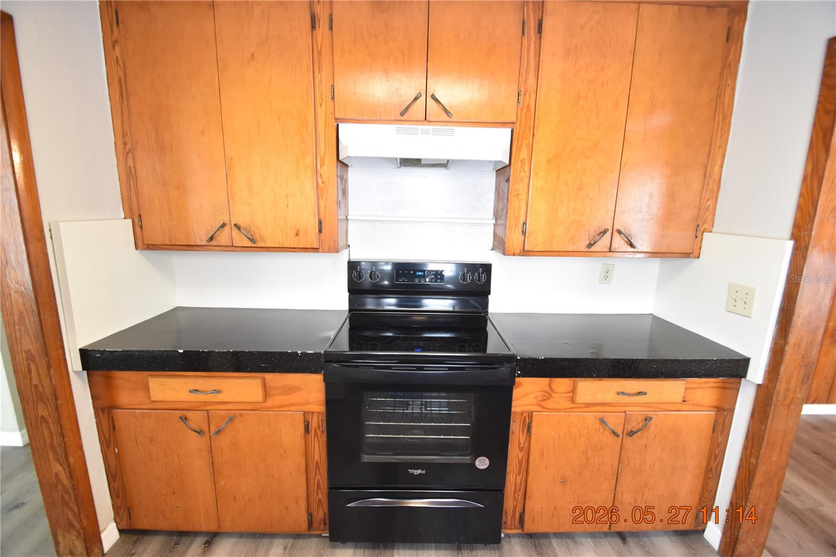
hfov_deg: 100.4
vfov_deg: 77.3
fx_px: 348
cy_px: 278
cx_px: 418
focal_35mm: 15
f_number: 3.5
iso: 800
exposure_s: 1/20
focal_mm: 10
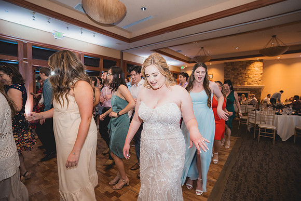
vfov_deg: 70.5
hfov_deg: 93.3
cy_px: 100
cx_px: 150
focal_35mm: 17
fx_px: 142
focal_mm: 17
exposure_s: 1/50
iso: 2500
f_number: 2.8
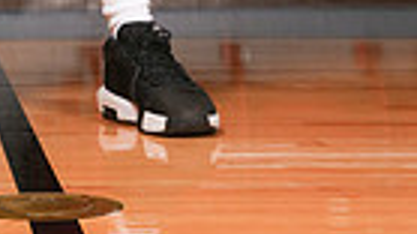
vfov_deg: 6.6
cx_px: -30
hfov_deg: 12.5
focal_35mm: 169
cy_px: -408
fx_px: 1868
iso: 250
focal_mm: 50
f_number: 6.3
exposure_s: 1/200
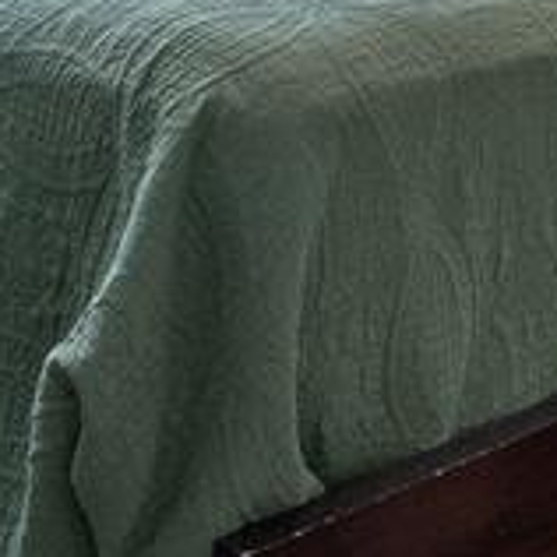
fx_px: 1602
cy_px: -263
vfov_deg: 17.8
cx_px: 381
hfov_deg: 19.6
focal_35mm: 88
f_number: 8
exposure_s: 1/3
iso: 640
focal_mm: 16
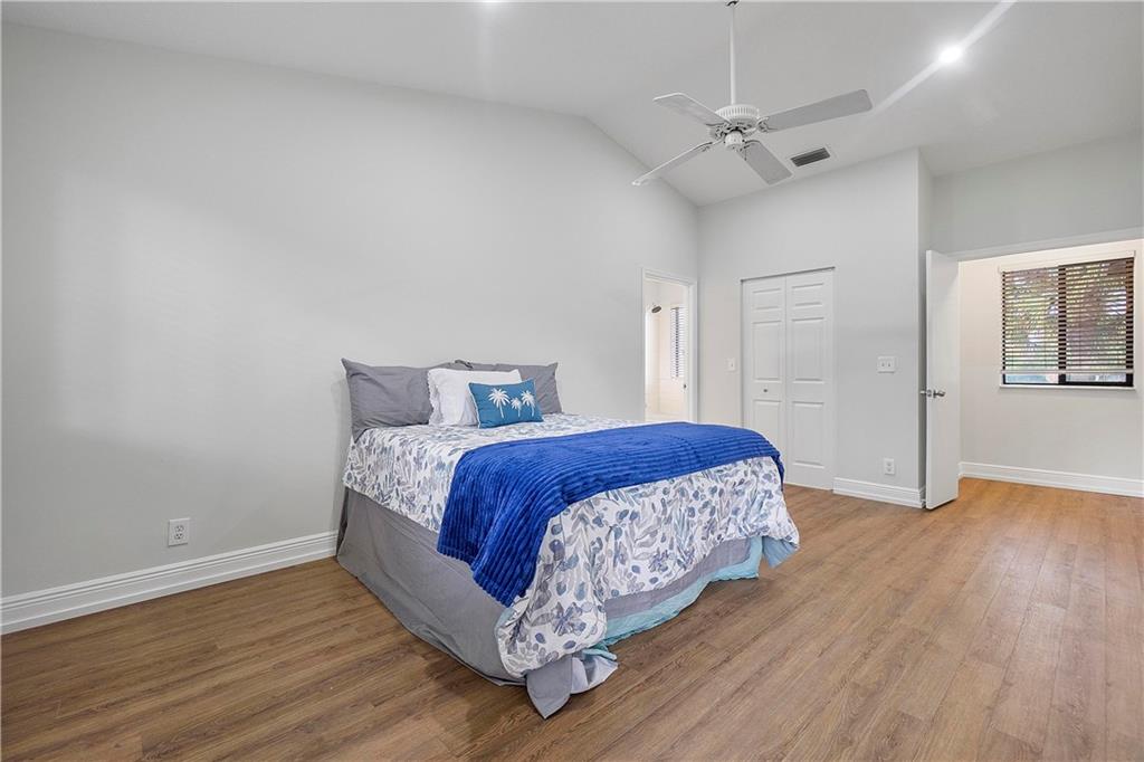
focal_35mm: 15
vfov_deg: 77.3
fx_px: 476
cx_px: 572
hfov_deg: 100.4
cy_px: 381
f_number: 7.1
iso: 250
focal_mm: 10
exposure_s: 1/40
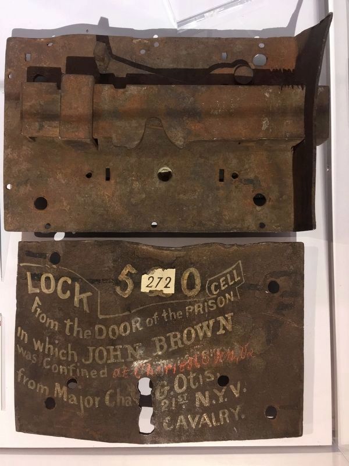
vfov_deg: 61.7
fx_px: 390
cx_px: 174
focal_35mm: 29
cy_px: 233
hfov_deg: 48.2
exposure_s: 1/15
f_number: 2.2
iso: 200
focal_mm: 4.15
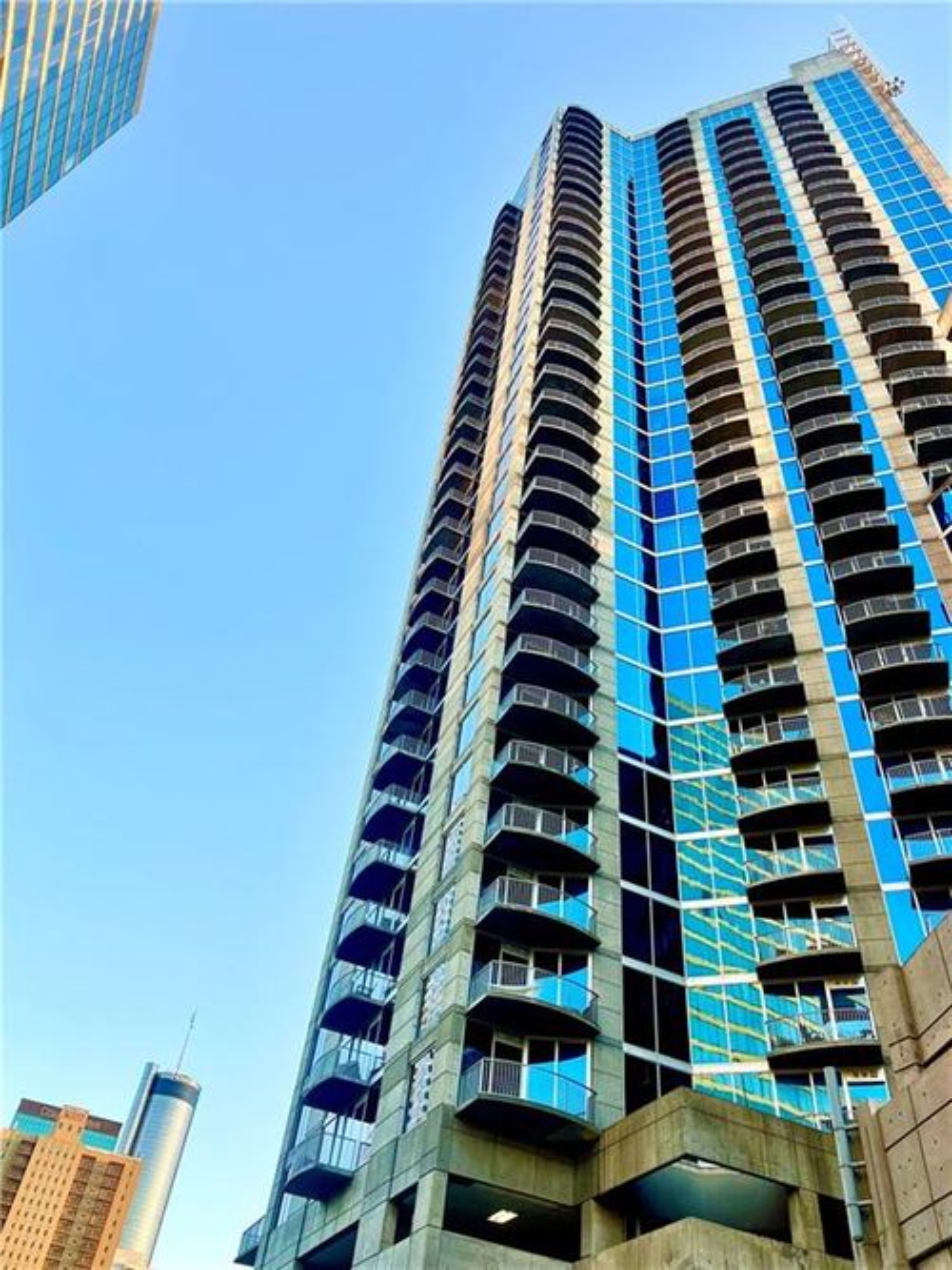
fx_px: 954
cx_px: 476
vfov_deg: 67.3
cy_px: 635
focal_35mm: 26
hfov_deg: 53.0
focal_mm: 5.7
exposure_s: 1/367
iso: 50
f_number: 1.5
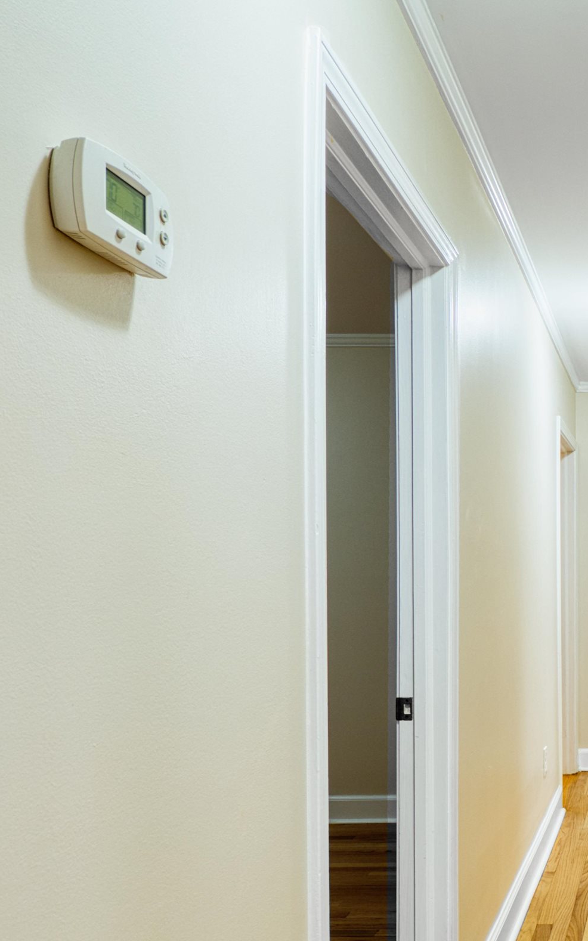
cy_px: 569
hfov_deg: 32.9
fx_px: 846
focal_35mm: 33
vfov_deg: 57.6
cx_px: 666
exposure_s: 1/3.2
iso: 200
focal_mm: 8
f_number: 8
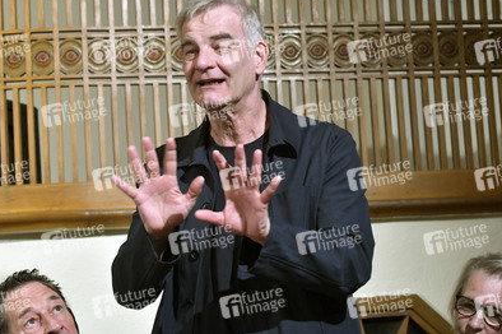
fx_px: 1435
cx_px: 219
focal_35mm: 103
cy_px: 144
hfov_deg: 19.8
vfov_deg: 13.3
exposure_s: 1/160
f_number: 5.6
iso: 2500
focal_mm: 90
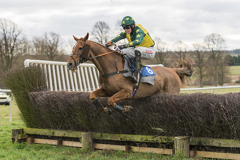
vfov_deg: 12.8
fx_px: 716
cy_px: 73
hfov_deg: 19.0
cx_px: 85
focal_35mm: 107
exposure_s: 1/1000
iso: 400
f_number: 2.8
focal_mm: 70
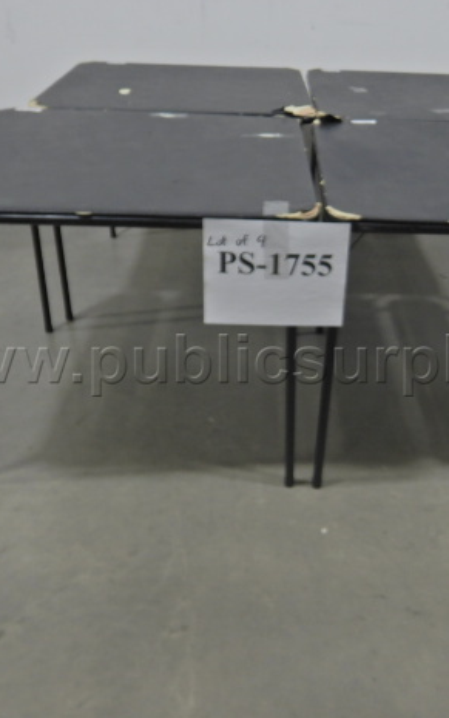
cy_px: 366
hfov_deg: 35.9
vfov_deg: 55.3
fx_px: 685
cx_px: 304
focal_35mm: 35
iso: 140
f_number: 2.8
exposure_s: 1/30
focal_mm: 4.3
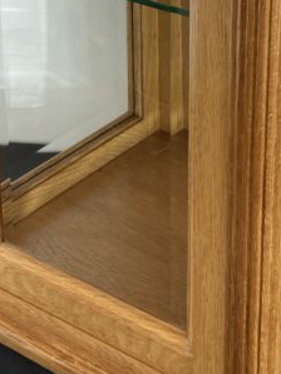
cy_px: 15
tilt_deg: -20.3
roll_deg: -0.3
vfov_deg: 19.9
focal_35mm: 96
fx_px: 1040
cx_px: 187
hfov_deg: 15.4
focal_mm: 3.99
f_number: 1.8
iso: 40
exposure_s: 1/100
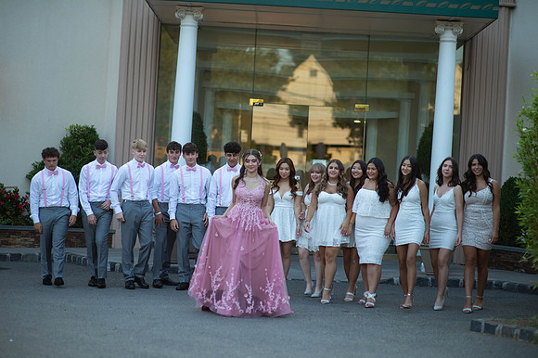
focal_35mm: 85
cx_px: 269
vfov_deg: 16.1
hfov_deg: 23.9
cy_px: 179
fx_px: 1270
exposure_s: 1/1000
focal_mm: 85
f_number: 2
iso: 250
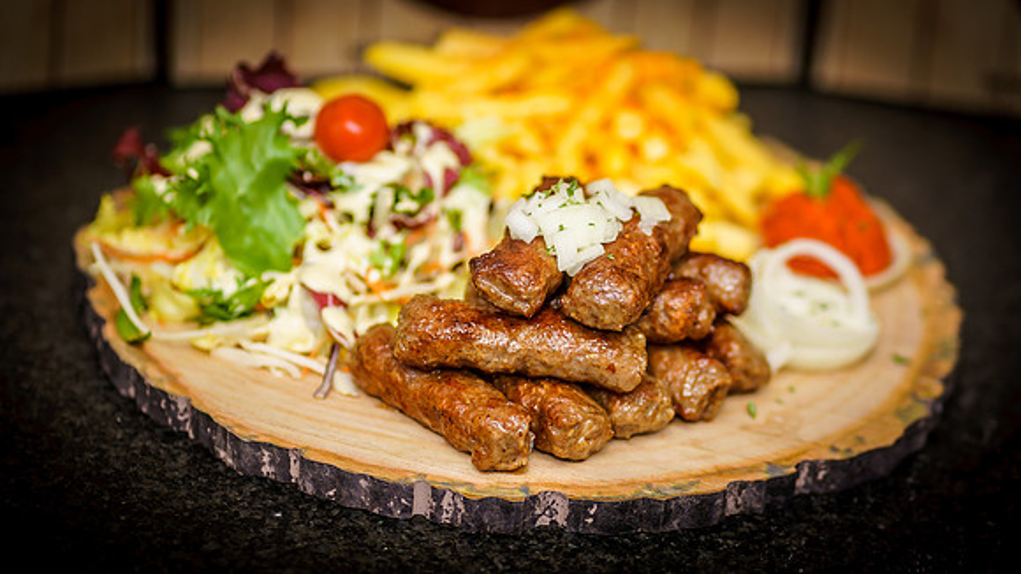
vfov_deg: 9.1
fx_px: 3590
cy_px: 291
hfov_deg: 16.2
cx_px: 544
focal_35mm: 133
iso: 100
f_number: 1.8
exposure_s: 1/125
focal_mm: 85
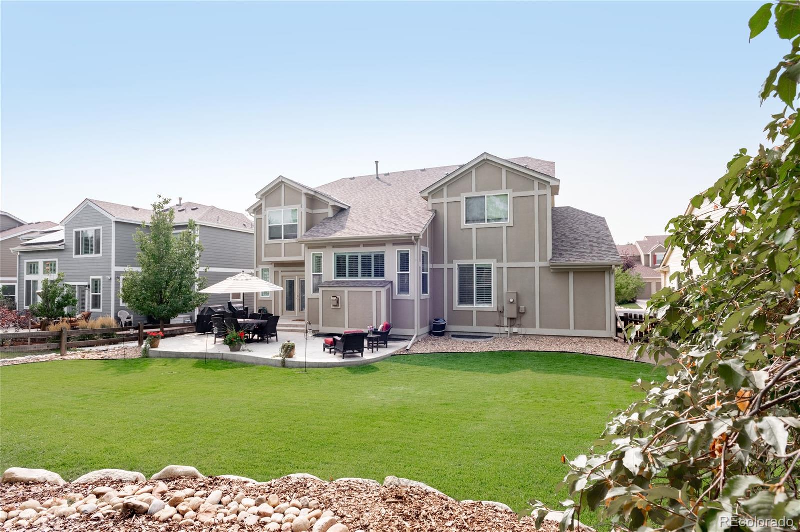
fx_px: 377
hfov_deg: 93.3
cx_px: 400
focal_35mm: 17
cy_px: 266
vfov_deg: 70.3
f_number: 7.1
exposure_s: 1/320
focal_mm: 17
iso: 320
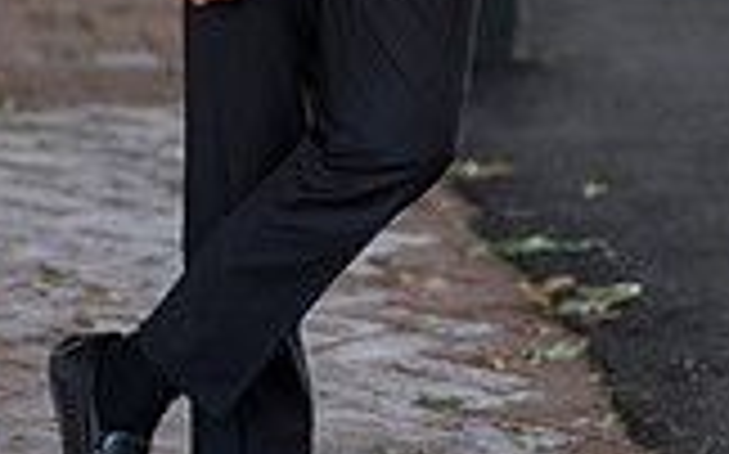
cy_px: -355
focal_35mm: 241
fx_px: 4785
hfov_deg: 8.7
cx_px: 324
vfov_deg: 5.4
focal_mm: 85
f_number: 2.5
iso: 200
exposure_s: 1/320
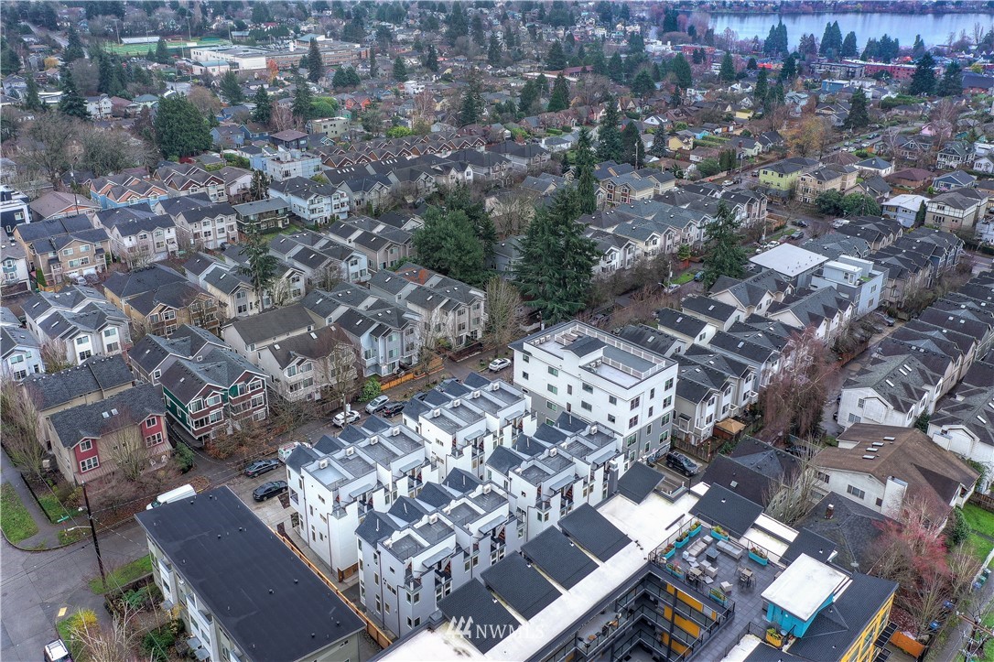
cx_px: 497
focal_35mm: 28
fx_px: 773
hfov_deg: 65.5
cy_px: 331
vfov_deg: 46.4
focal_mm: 10.3
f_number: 4
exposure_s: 1/30
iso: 120
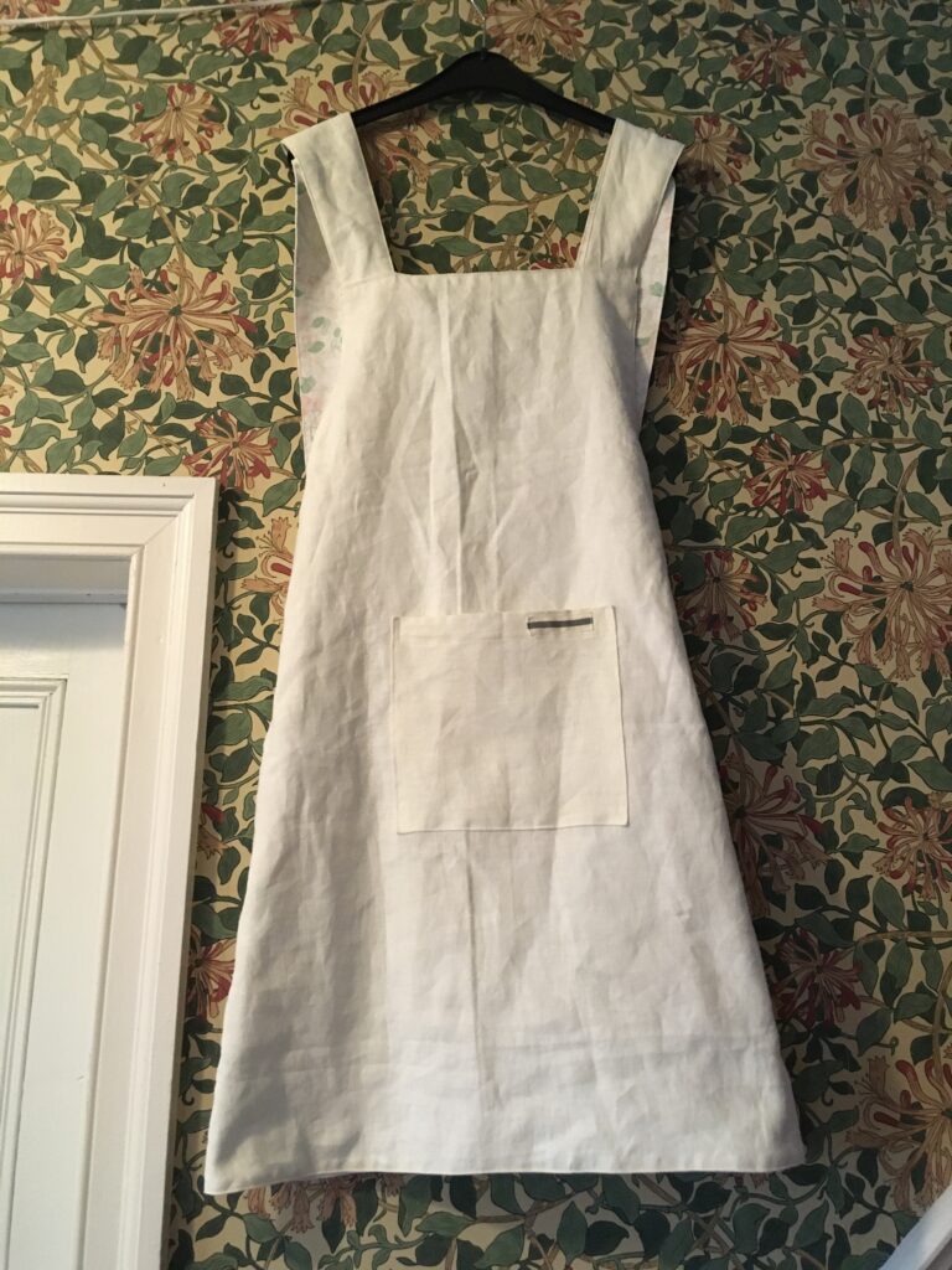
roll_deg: +1.0
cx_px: 476
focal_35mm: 29
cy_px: 635
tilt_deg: +11.8
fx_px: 1063
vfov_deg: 61.7
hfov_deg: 48.2
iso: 200
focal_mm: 4.15
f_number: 2.2
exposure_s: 1/17
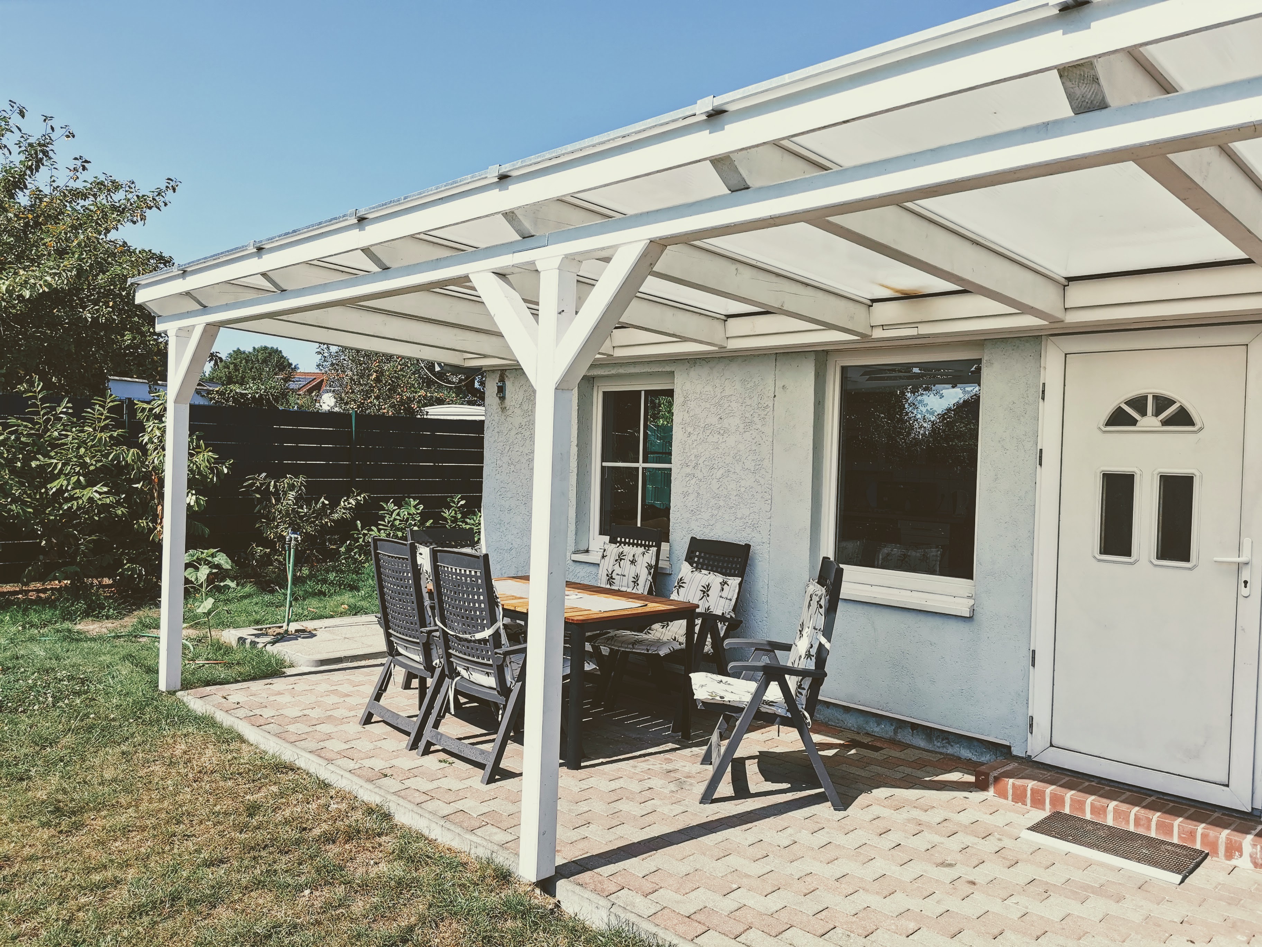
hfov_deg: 65.3
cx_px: 631
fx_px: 984
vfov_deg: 51.4
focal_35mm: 27
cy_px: 474
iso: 50
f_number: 1.6
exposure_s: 1/6803
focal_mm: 5.56
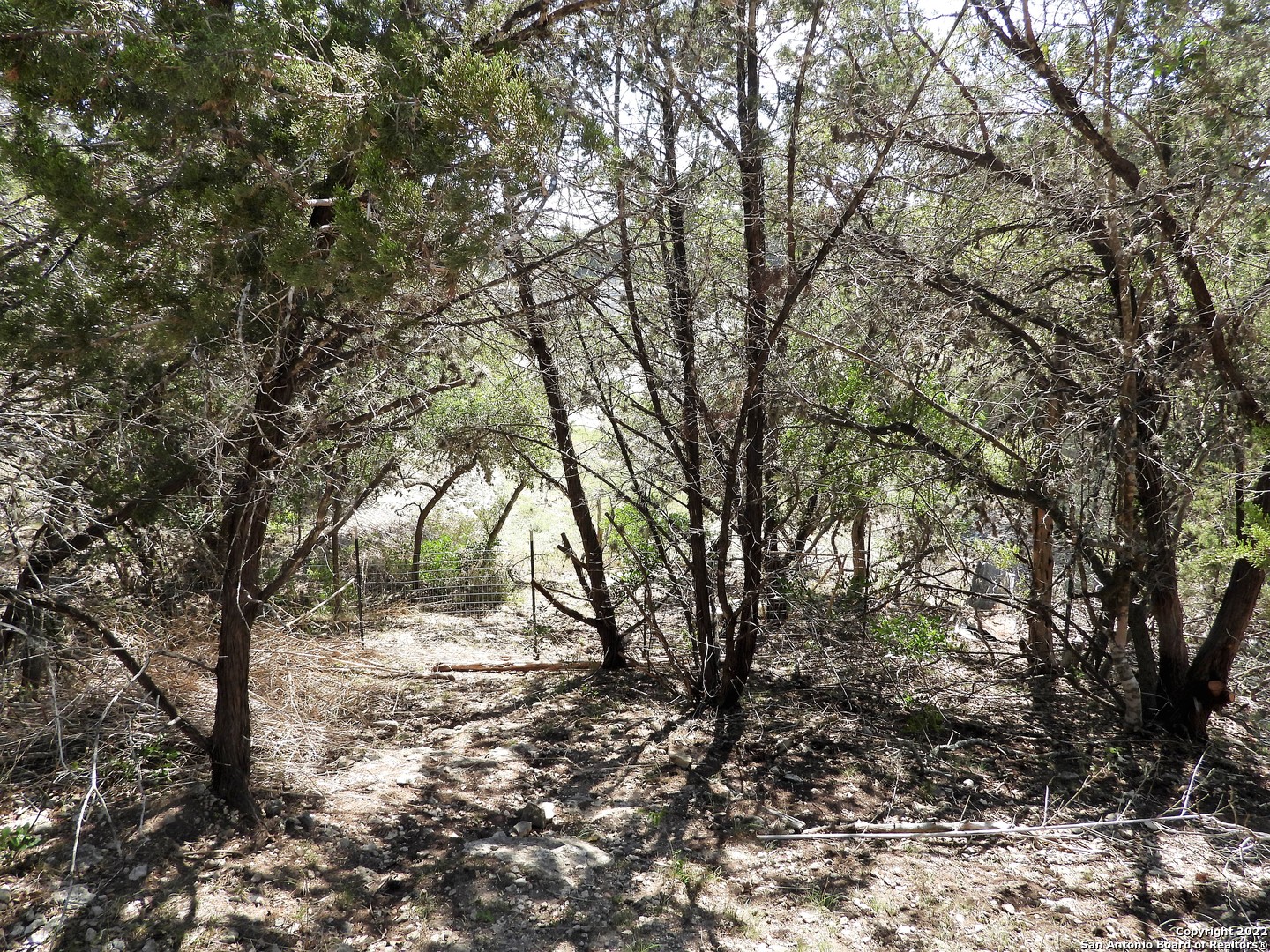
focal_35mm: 24
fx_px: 881
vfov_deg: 56.8
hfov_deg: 71.6
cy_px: 476
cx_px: 635
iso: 100
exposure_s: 1/400
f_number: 2.8
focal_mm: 4.3
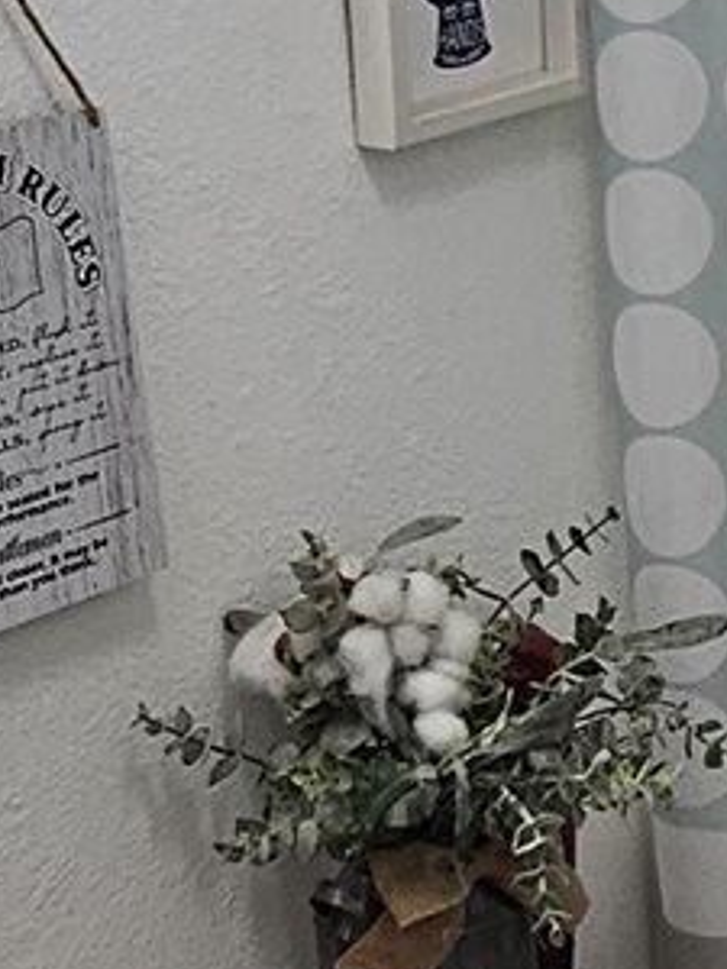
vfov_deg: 19.6
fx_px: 2800
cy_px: 397
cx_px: 960
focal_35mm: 100
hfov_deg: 14.2
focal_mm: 2.2
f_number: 2.2
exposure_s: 1/120
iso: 80
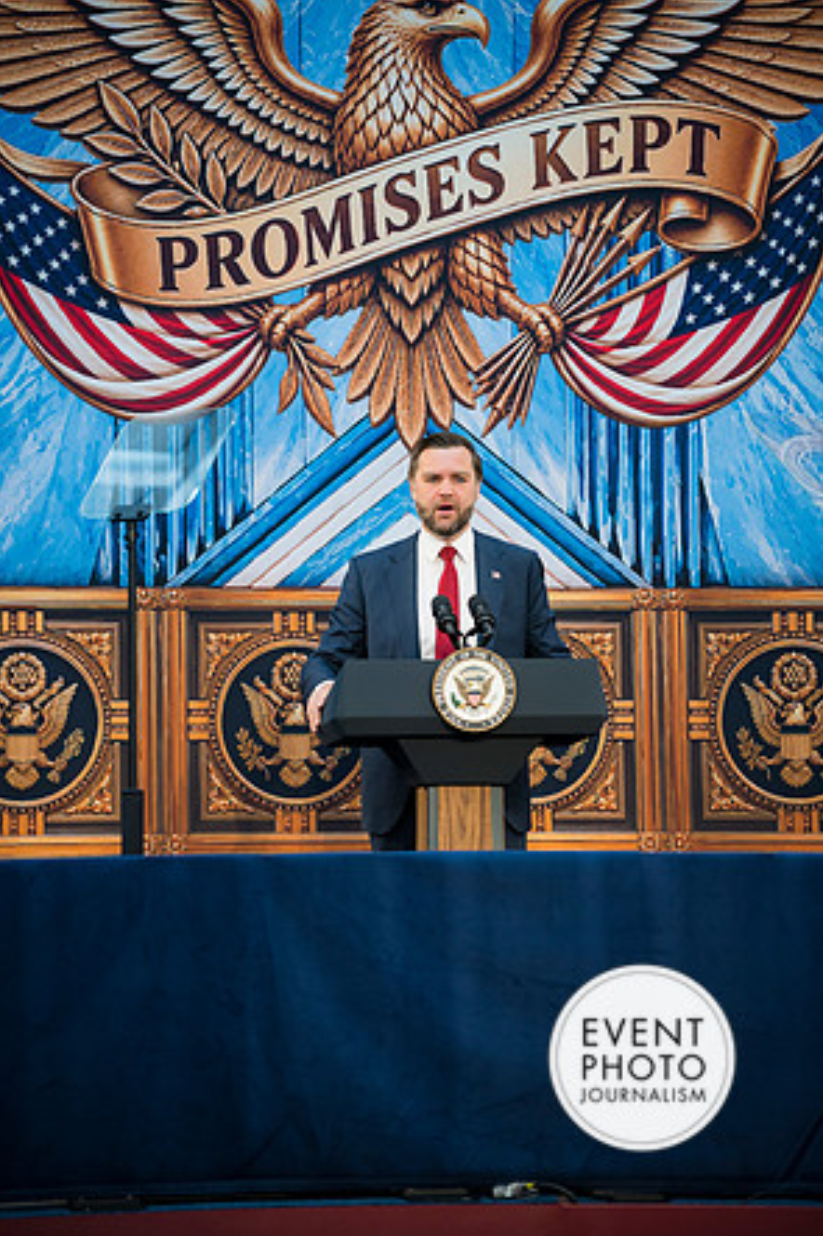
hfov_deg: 11.0
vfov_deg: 16.4
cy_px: 611
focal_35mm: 125
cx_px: 407
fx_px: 4289
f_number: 2.8
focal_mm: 123
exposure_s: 1/320
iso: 450
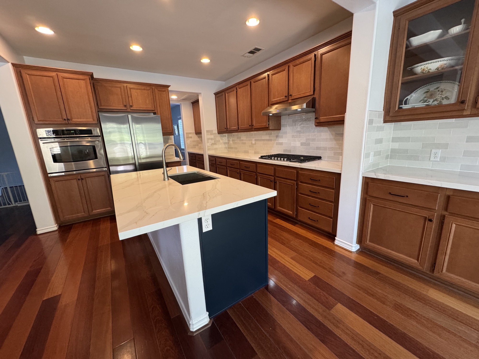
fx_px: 194
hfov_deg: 102.1
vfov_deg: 85.7
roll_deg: +2.0
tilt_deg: -13.2
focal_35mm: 14
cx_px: 240
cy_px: 180
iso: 250
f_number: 2.2
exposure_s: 1/60
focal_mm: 2.22
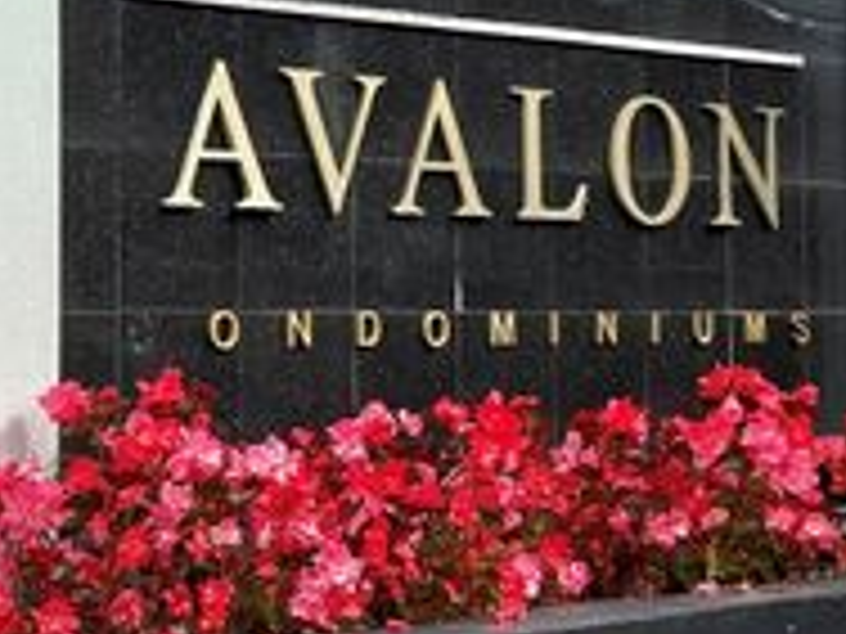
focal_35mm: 128
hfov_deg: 15.3
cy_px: 137
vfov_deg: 11.5
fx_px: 3128
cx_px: 648
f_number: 1.78
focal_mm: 6.76
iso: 80
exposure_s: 1/4587
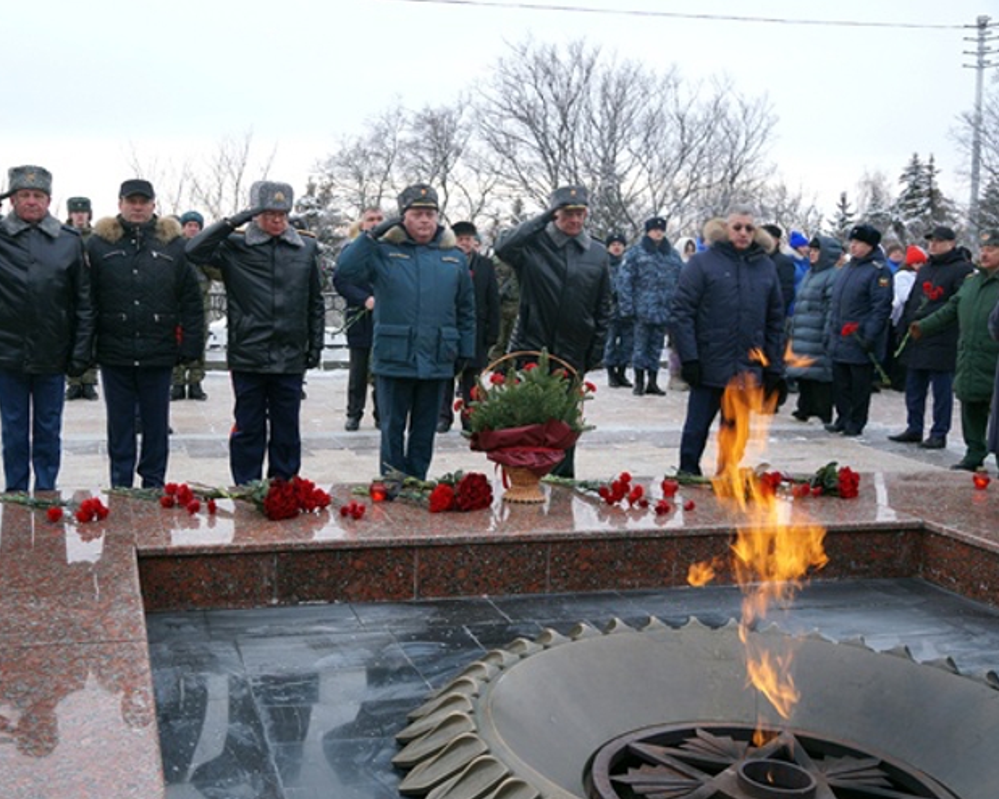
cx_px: 398
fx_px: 1212
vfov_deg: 36.5
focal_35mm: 41
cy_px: 400
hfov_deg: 44.6
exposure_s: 1/60
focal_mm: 24
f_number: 4.5
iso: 100
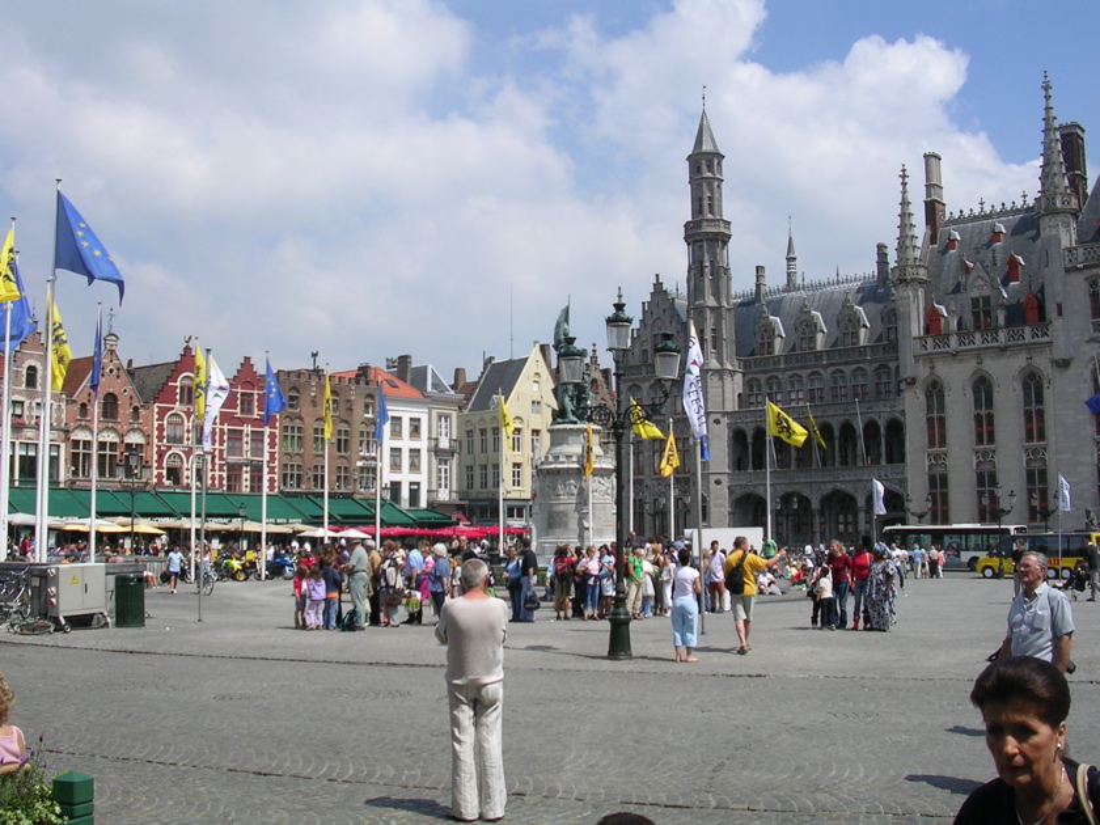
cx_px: 550
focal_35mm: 38
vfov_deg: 37.7
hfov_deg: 49.0
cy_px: 412
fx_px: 1208
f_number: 5.6
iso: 50
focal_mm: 5.8
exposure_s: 1/424
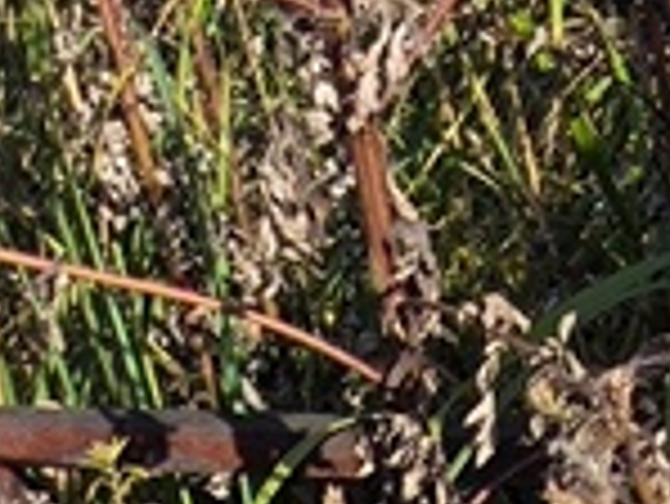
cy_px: 1242
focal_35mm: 269
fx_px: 5211
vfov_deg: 5.3
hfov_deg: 7.1
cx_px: 1369
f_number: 1.7
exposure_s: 1/1622
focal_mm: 4.71
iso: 50
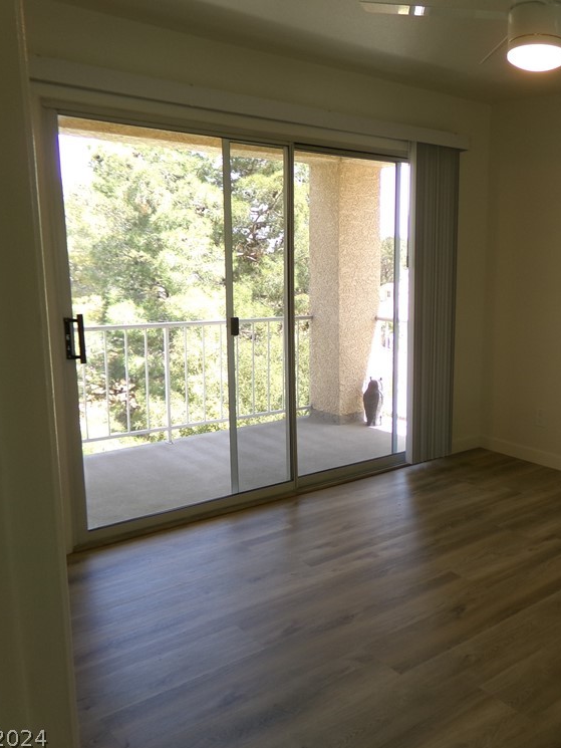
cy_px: 369
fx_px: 713
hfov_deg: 41.1
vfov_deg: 55.3
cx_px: 452
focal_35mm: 33
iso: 100
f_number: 3.7
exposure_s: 1/90
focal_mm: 4.3
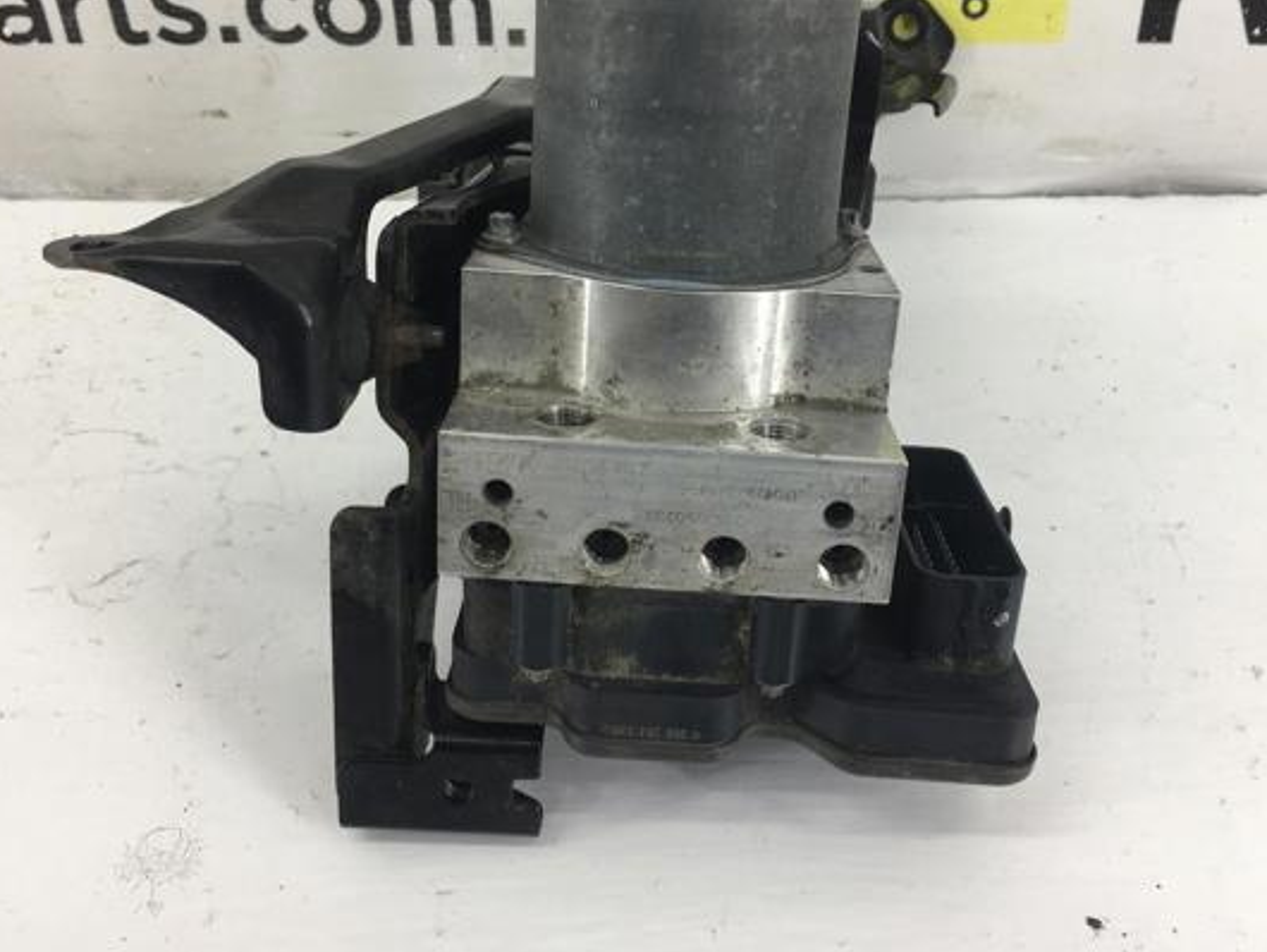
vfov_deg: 40.7
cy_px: 416
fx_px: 1282
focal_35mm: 35
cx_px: 662
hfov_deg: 52.6
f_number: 2.2
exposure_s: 1/50
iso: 32
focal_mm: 4.15
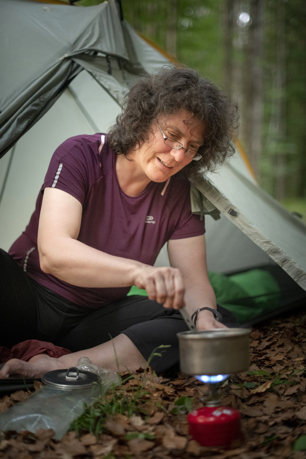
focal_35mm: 50
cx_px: 153
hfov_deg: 27.0
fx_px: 637
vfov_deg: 39.6
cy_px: 230
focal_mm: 50
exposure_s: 1/160
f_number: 1.4
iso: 4000
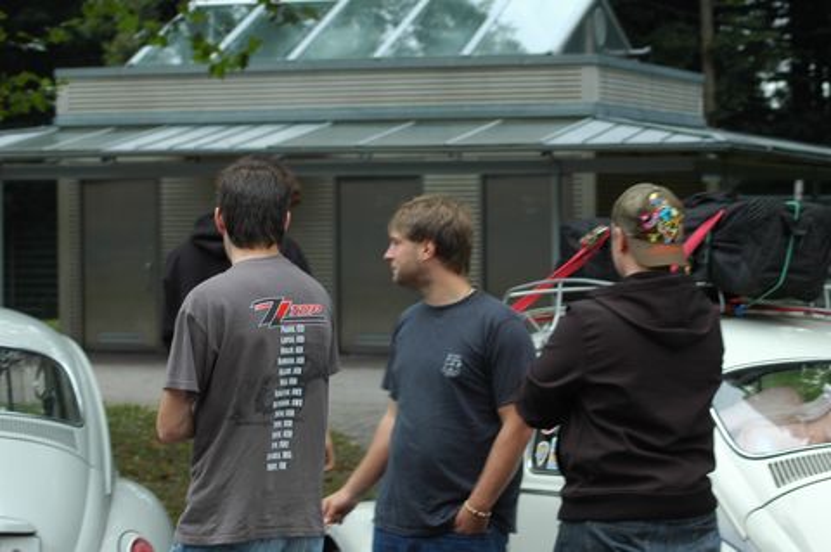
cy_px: 276
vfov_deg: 13.0
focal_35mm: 105
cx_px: 416
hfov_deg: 19.5
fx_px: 2421
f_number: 5.6
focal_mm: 70
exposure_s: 1/60
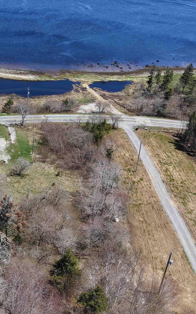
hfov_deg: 29.5
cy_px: 136
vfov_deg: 48.1
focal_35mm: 41
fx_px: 350
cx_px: 8
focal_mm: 8.67
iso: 130
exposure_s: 1/3000
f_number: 1.8
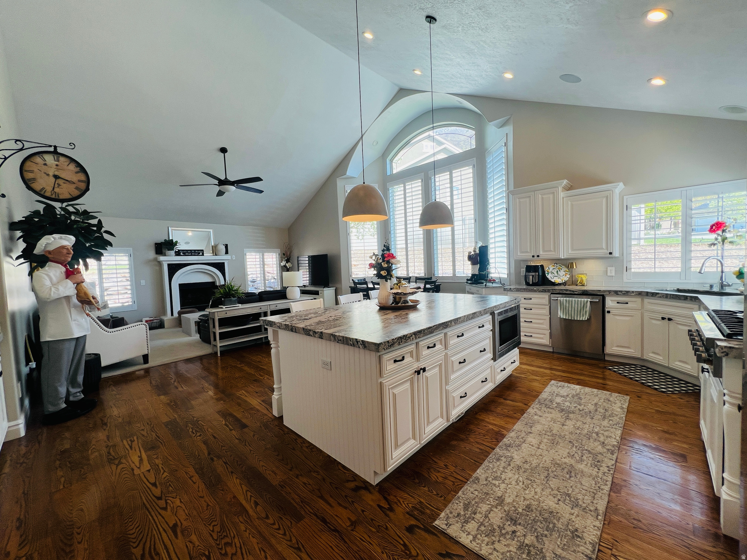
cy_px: 280
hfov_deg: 106.2
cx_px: 374
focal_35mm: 13
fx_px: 281
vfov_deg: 89.9
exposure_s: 1/124
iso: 32
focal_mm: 1.57
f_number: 1.8
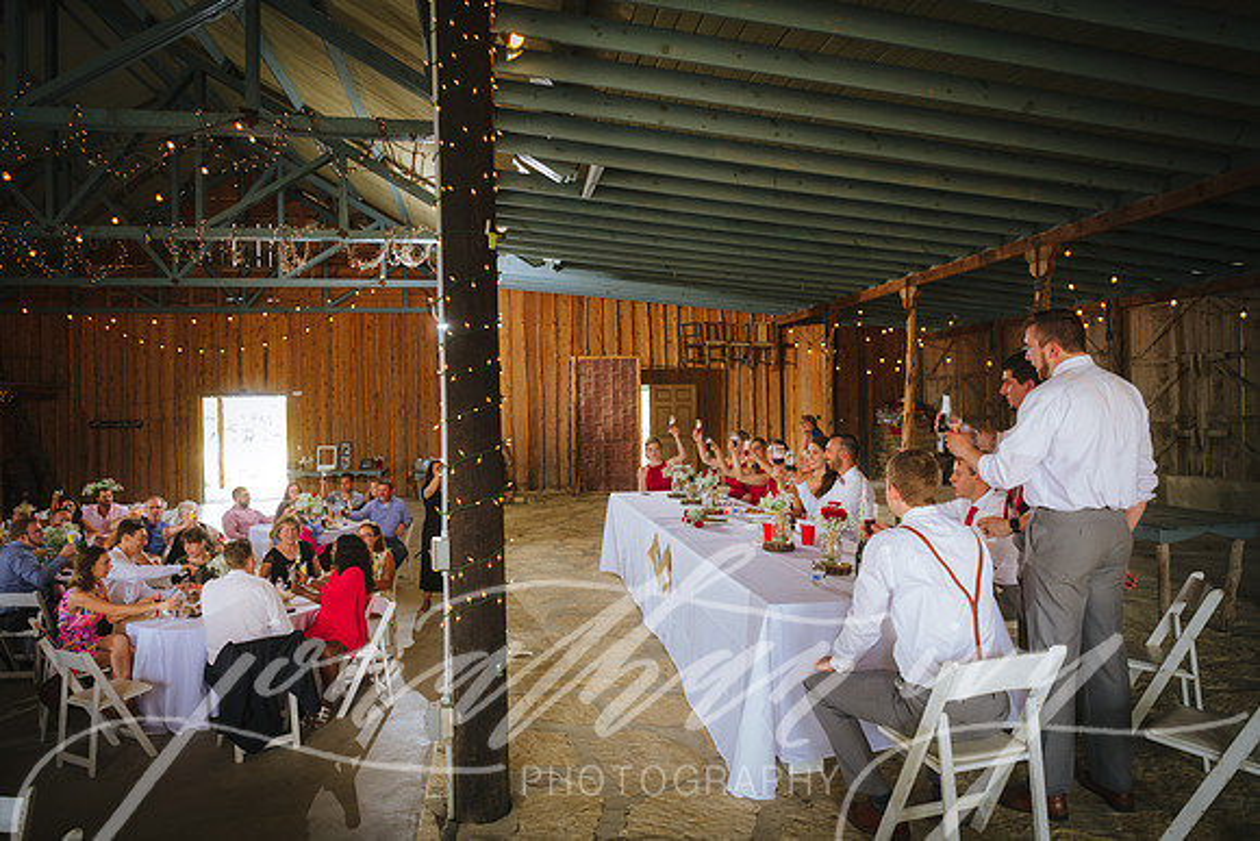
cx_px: 630
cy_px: 420
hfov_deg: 73.7
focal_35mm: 24
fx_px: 840
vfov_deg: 53.2
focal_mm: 24
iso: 640
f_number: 2.8
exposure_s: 1/100
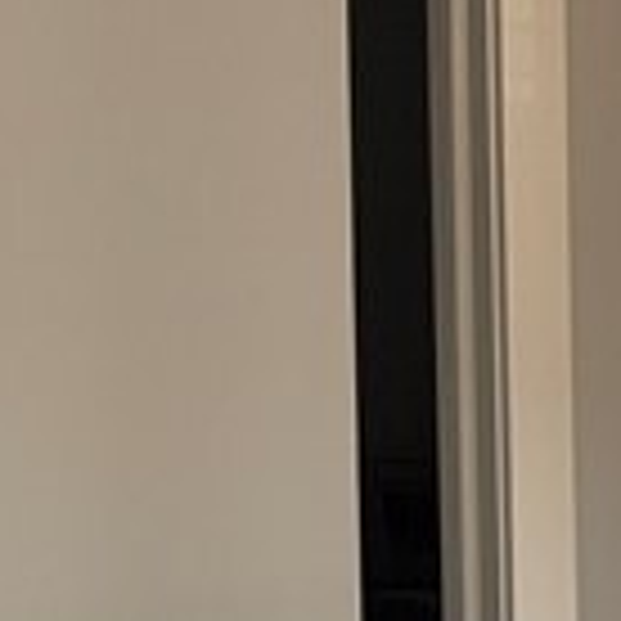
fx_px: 3450
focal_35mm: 170
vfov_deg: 10.1
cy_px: 756
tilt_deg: -6.4
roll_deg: -0.4
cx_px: 1246
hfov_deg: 9.6
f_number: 1.6
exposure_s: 1/120
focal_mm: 5.96
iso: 160
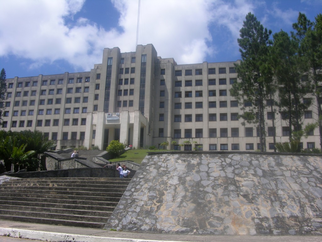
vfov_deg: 40.7
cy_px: 121
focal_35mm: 35
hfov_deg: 52.6
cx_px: 161
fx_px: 326
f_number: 6.3
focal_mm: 8.9
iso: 50
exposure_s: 1/270
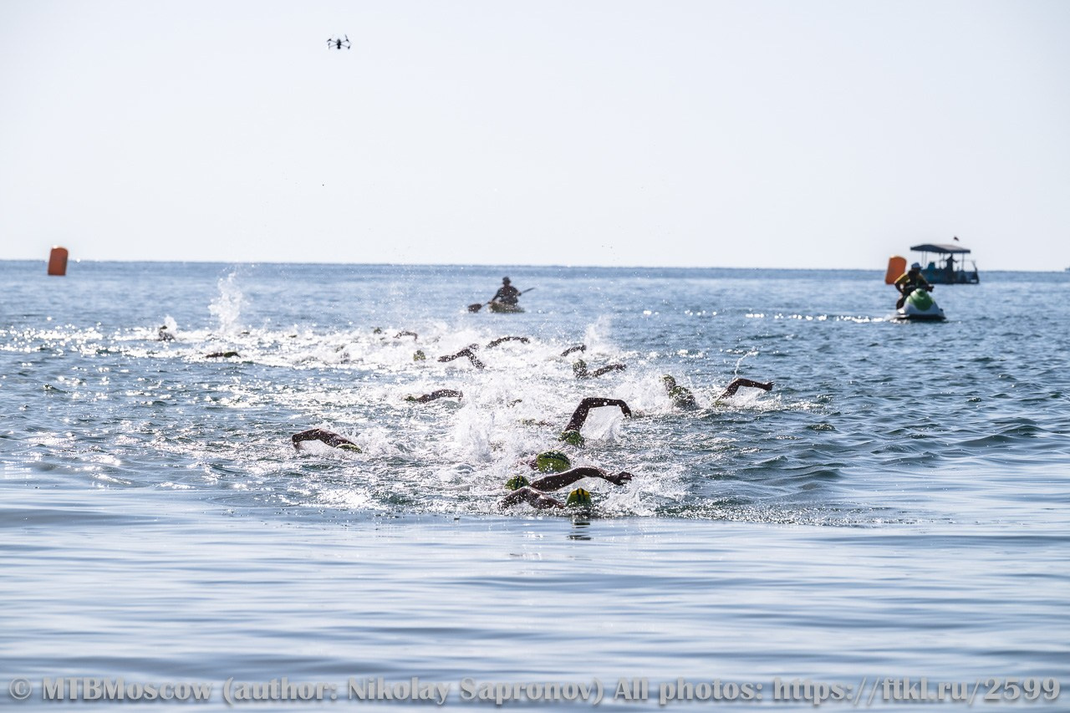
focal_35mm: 200
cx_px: 535
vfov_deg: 6.9
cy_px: 356
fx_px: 5943
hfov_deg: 10.3
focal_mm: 200
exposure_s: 1/2000
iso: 200
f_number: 8
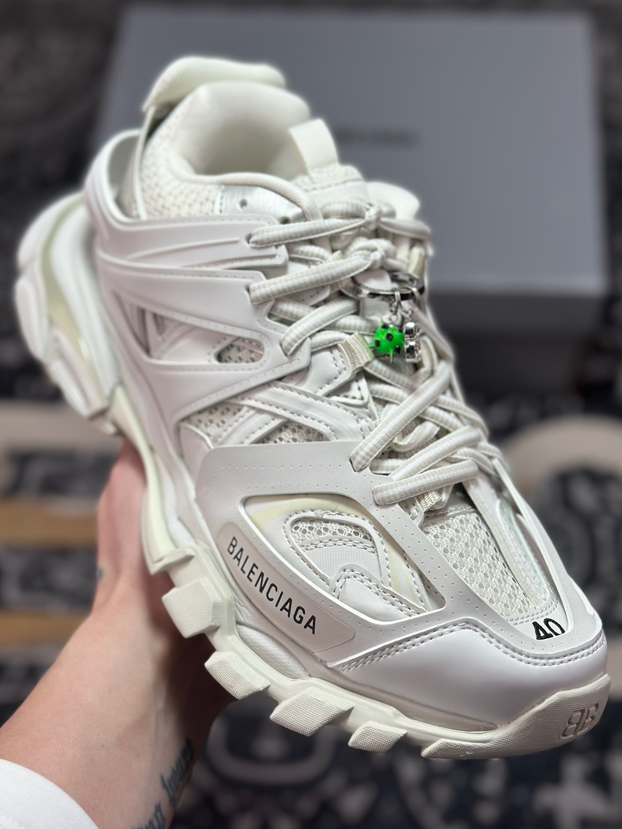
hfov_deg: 28.0
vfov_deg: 36.8
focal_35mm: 52
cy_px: 430
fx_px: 1246
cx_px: 320
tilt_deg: -57.8
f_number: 1.78
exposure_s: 1/1880
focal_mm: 6.86
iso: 80
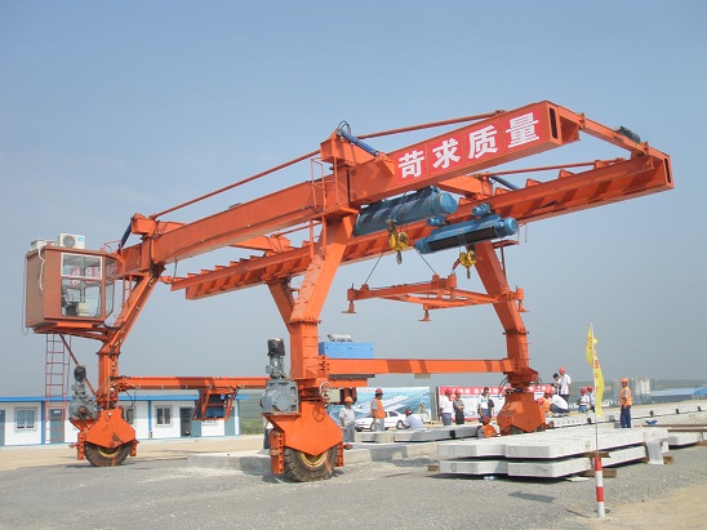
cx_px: 354
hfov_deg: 49.0
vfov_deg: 37.7
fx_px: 776
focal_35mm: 38
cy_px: 265
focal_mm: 6.7
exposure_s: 1/160
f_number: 6.6
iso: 50
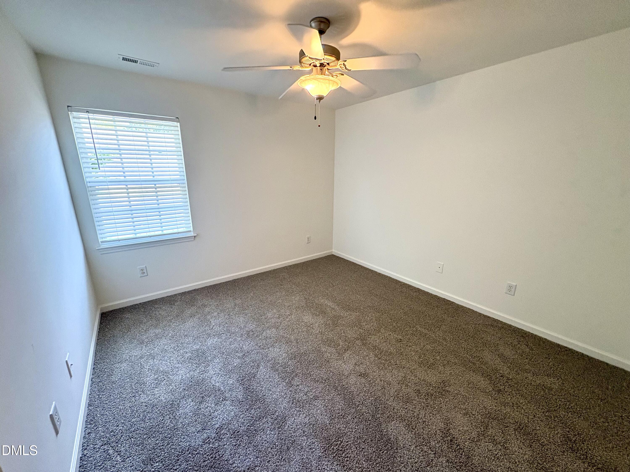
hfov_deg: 102.1
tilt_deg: -14.1
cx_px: 315
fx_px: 255
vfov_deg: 85.7
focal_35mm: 14
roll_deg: -0.3
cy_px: 236
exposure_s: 1/120
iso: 320
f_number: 2.2
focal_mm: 2.22
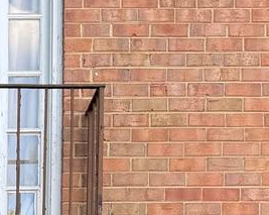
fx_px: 1074
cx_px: -126
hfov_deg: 13.5
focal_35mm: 135
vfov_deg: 10.1
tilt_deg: +1.8
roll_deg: -0.7
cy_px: 498
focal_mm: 6.76
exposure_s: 1/279
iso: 64
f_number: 1.78
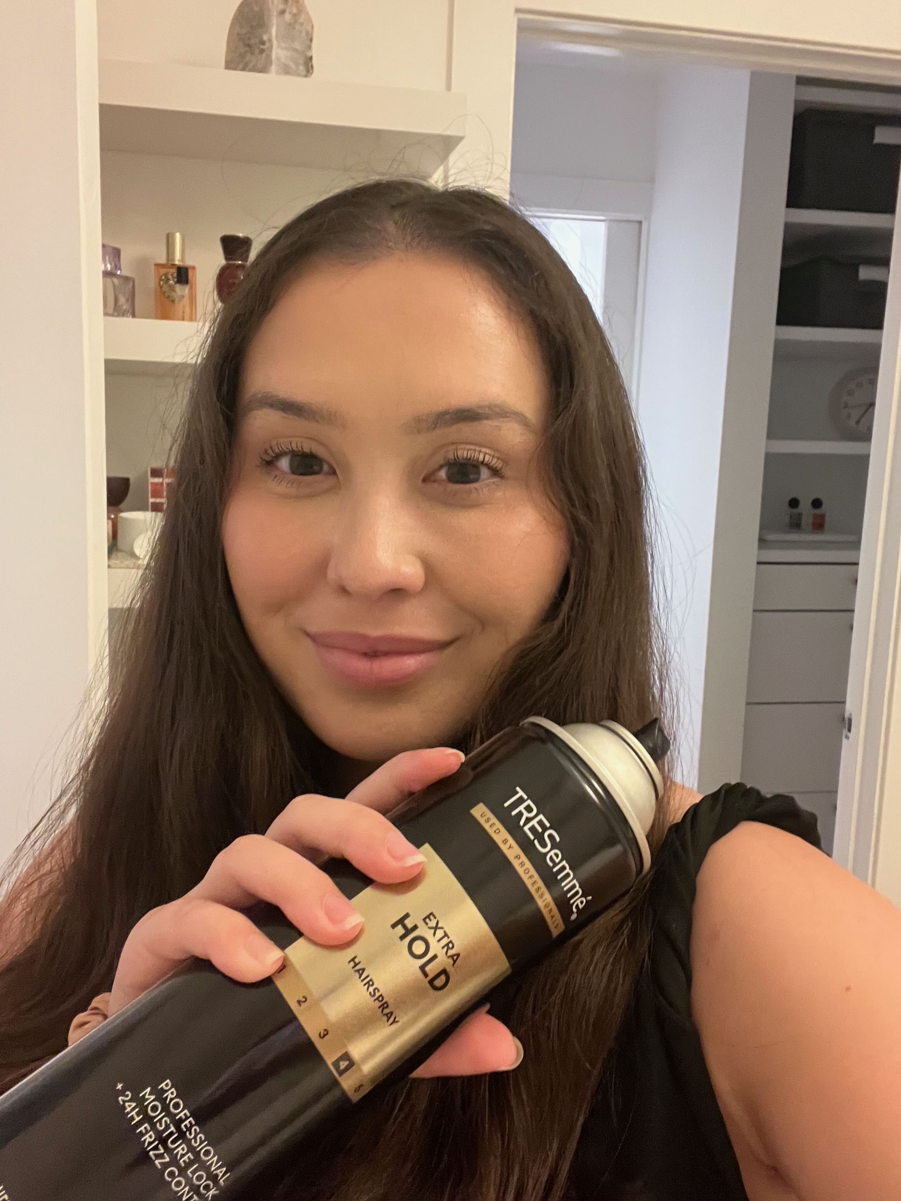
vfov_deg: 60.0
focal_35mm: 30
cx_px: 450
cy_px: 600
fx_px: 1041
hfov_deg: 46.8
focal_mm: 2.71
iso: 640
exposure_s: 1/15
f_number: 2.2
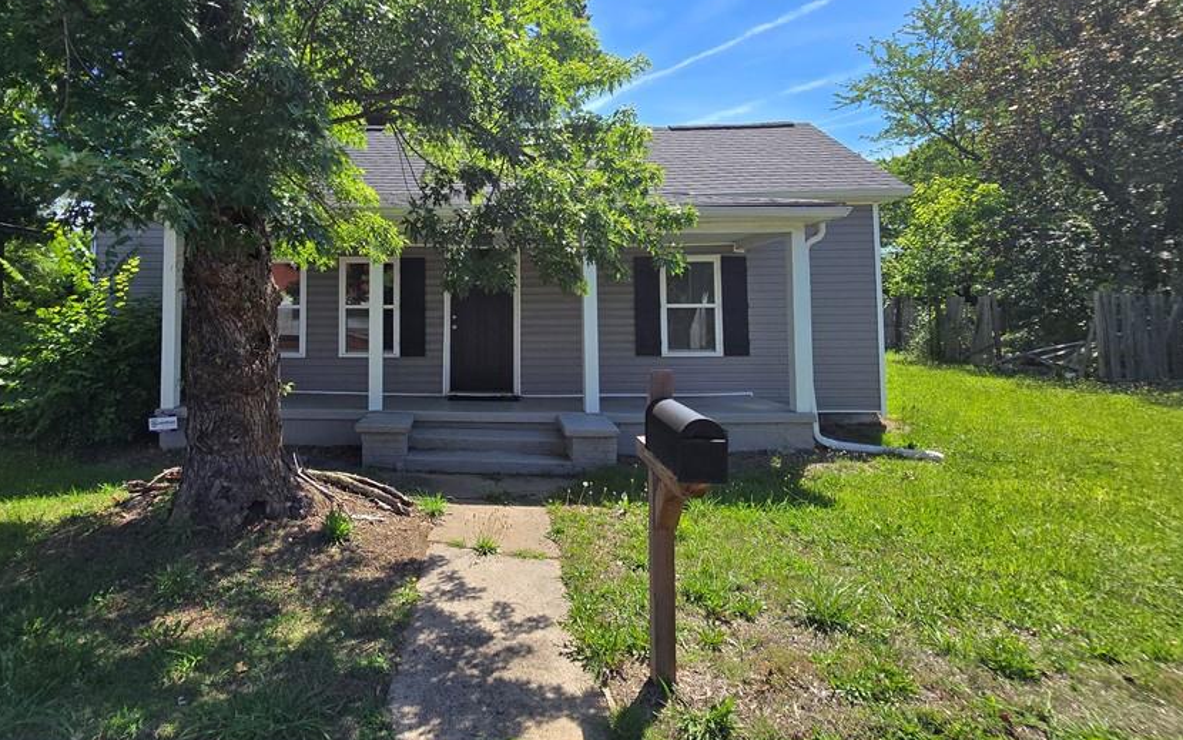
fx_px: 548
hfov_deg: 93.1
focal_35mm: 17
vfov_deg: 66.9
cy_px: 274
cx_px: 470
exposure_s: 1/1946
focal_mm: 2.2
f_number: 2.2
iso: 50
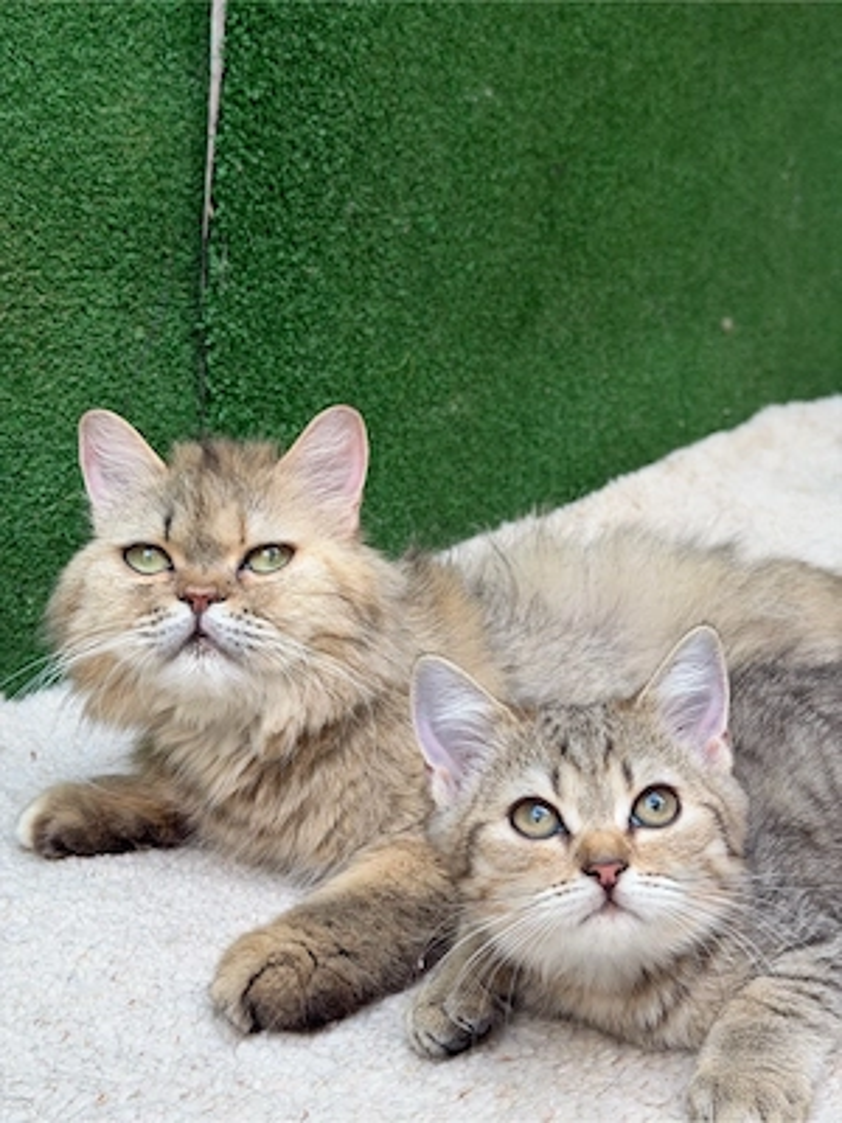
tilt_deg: -7.3
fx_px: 1557
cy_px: 562
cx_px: 421
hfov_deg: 30.3
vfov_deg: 39.7
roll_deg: +0.0
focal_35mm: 48
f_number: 1.78
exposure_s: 1/60
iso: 100
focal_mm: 6.76
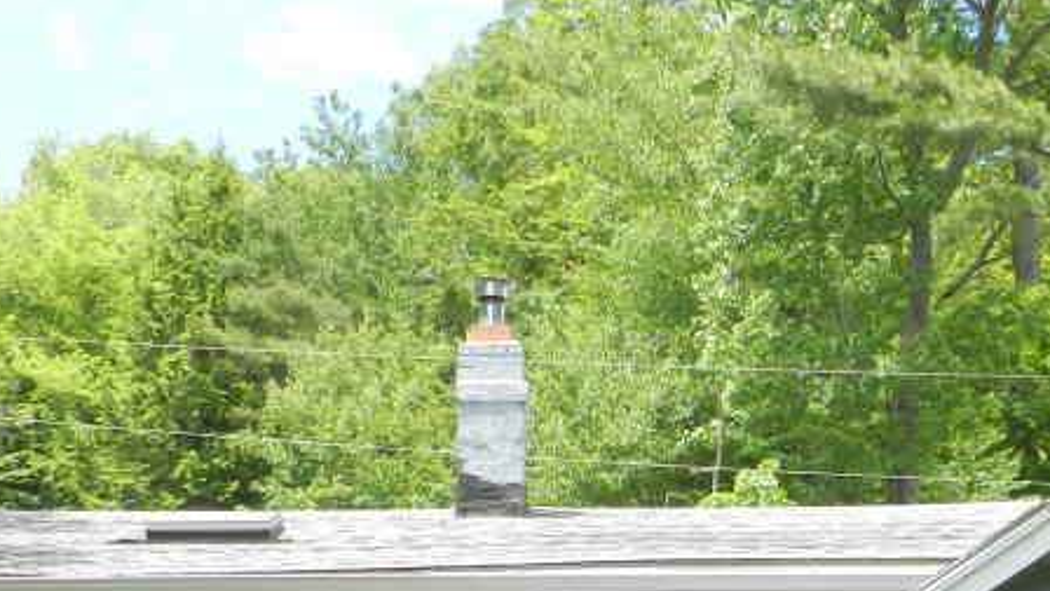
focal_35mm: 132
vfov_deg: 9.0
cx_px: 600
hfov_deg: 16.3
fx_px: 3675
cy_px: 858
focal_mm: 9.4
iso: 160
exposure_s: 1/320
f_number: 4.4
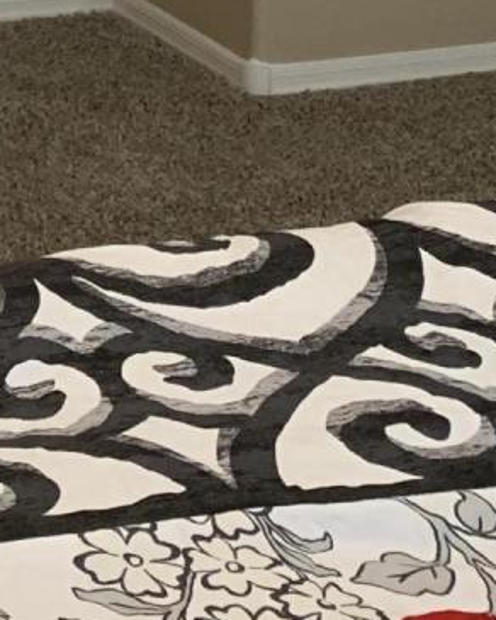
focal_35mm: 139
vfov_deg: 12.3
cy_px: -595
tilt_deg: -2.0
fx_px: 2551
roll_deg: -0.4
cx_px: -343
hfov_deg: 10.5
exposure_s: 1/60
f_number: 1.8
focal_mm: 4.25
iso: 160
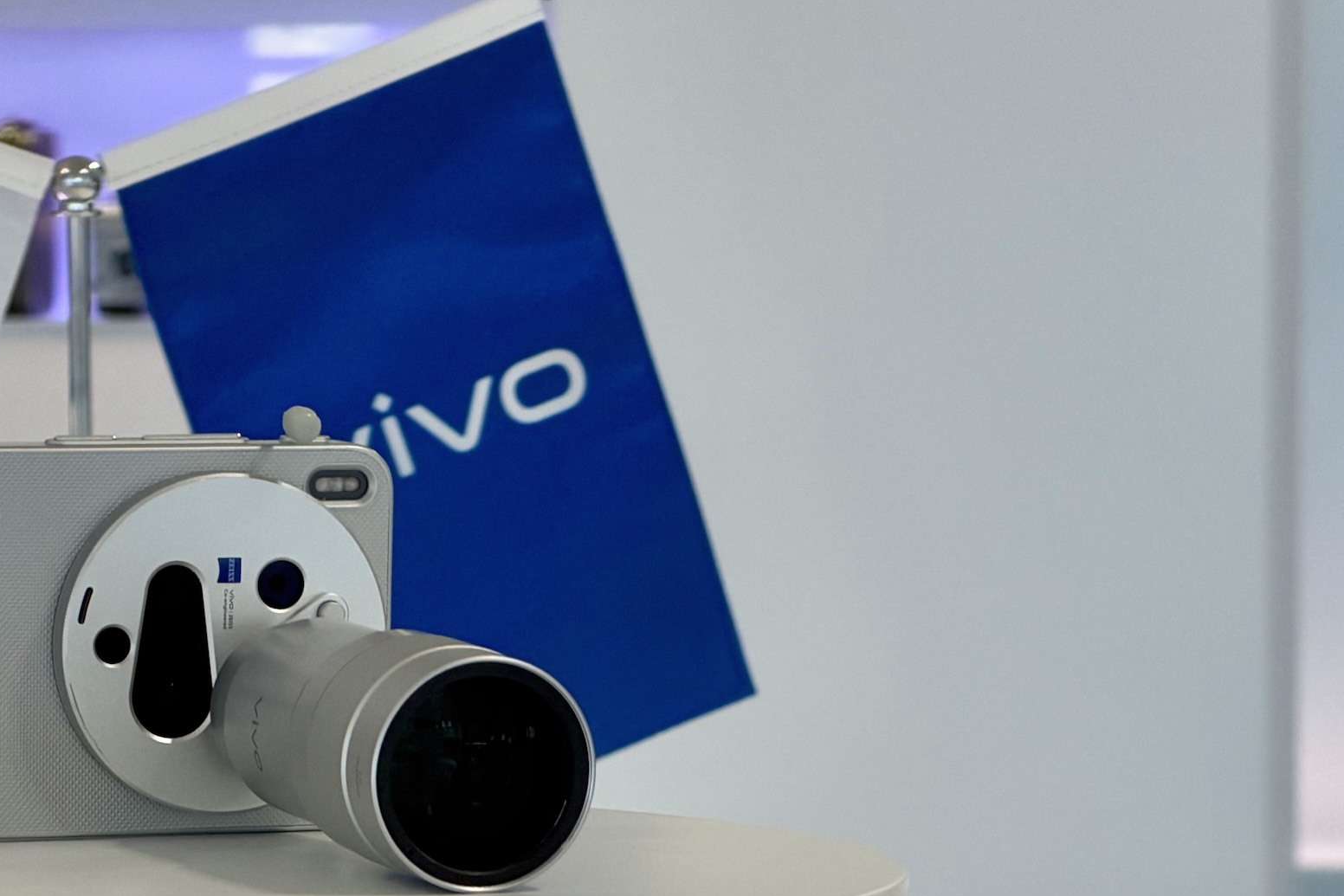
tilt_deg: -5.4
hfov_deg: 10.2
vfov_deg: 6.8
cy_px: 751
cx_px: 218
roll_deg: +0.4
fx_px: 7504
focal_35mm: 201
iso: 320
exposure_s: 1/98
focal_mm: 16.89
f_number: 2.8
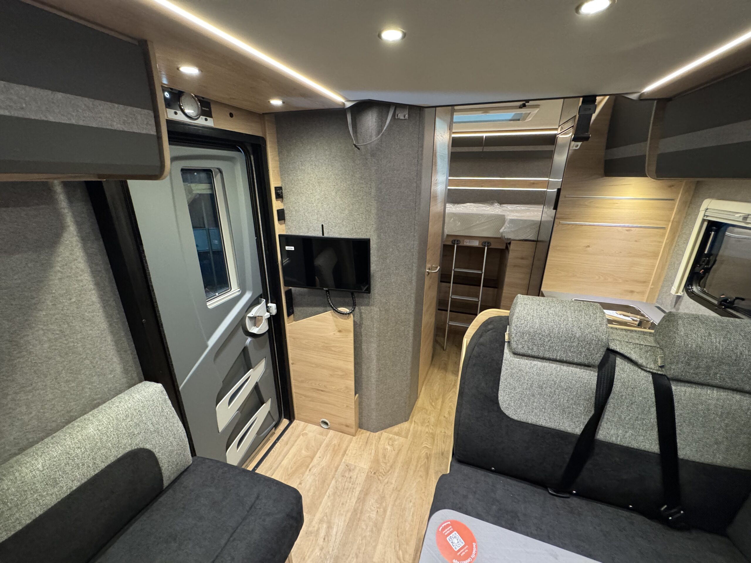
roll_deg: -0.5
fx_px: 304
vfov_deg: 85.7
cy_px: 282
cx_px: 376
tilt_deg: -17.8
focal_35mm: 14
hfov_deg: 102.1
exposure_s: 1/50
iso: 640
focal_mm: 2.22
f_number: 2.2
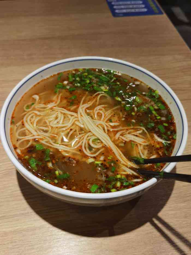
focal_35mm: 33
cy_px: 128
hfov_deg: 43.0
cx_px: 96
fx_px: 243
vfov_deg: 55.3
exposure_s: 1/435
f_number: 1.9
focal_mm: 6.71
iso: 160
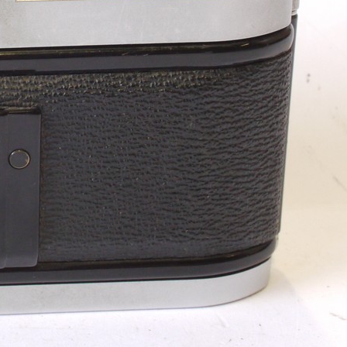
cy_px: 58
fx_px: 1610
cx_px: -86
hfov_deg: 12.0
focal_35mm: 142
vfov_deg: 12.2
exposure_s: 1/25
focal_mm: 30
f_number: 11
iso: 800
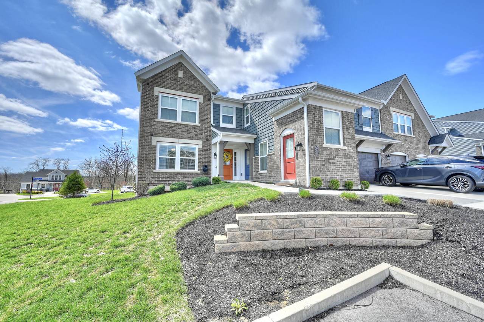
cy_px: 161
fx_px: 188
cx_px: 242
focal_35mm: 14
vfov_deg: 81.2
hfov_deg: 104.3
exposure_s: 1/60
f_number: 10
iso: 100
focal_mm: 14
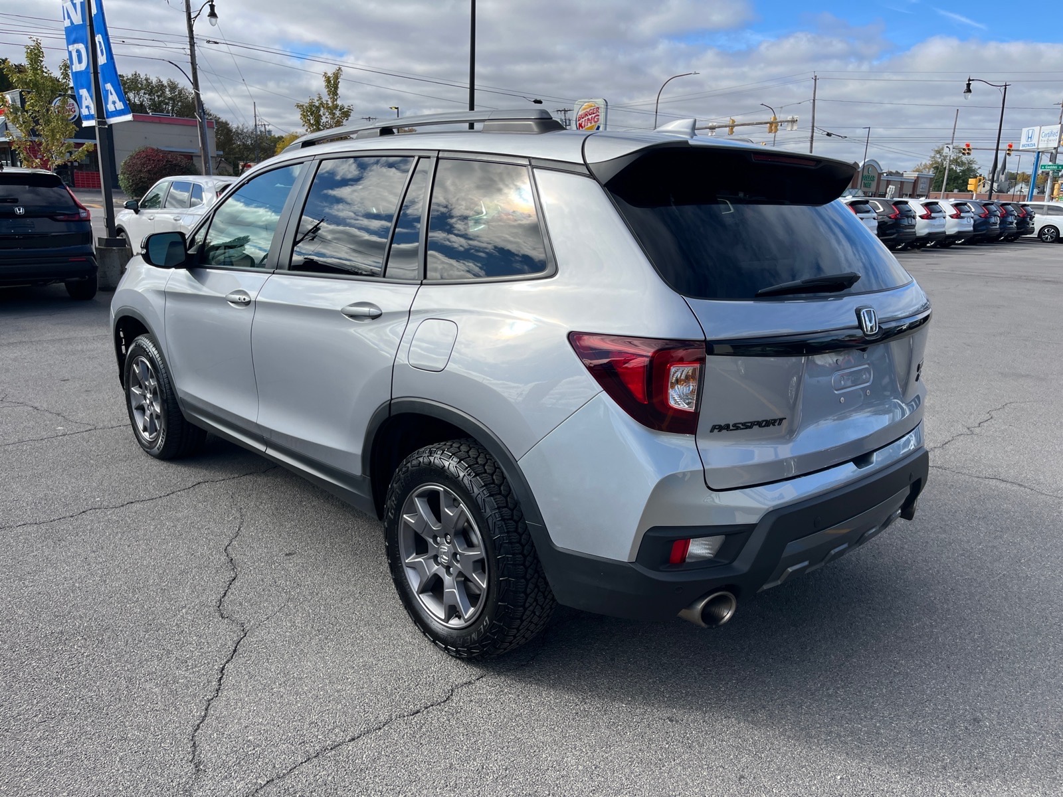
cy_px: 398
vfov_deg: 53.1
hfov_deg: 67.3
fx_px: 798
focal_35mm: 26
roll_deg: -2.0
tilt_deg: -14.1
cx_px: 532
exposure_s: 1/2463
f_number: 1.6
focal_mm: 5.1
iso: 50
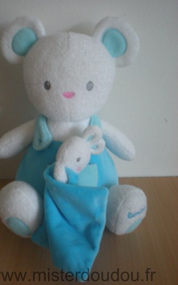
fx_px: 318
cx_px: 71
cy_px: 141
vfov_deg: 48.2
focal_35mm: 41
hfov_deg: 31.1
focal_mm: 6.3
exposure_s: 1/8
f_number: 3.1
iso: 280
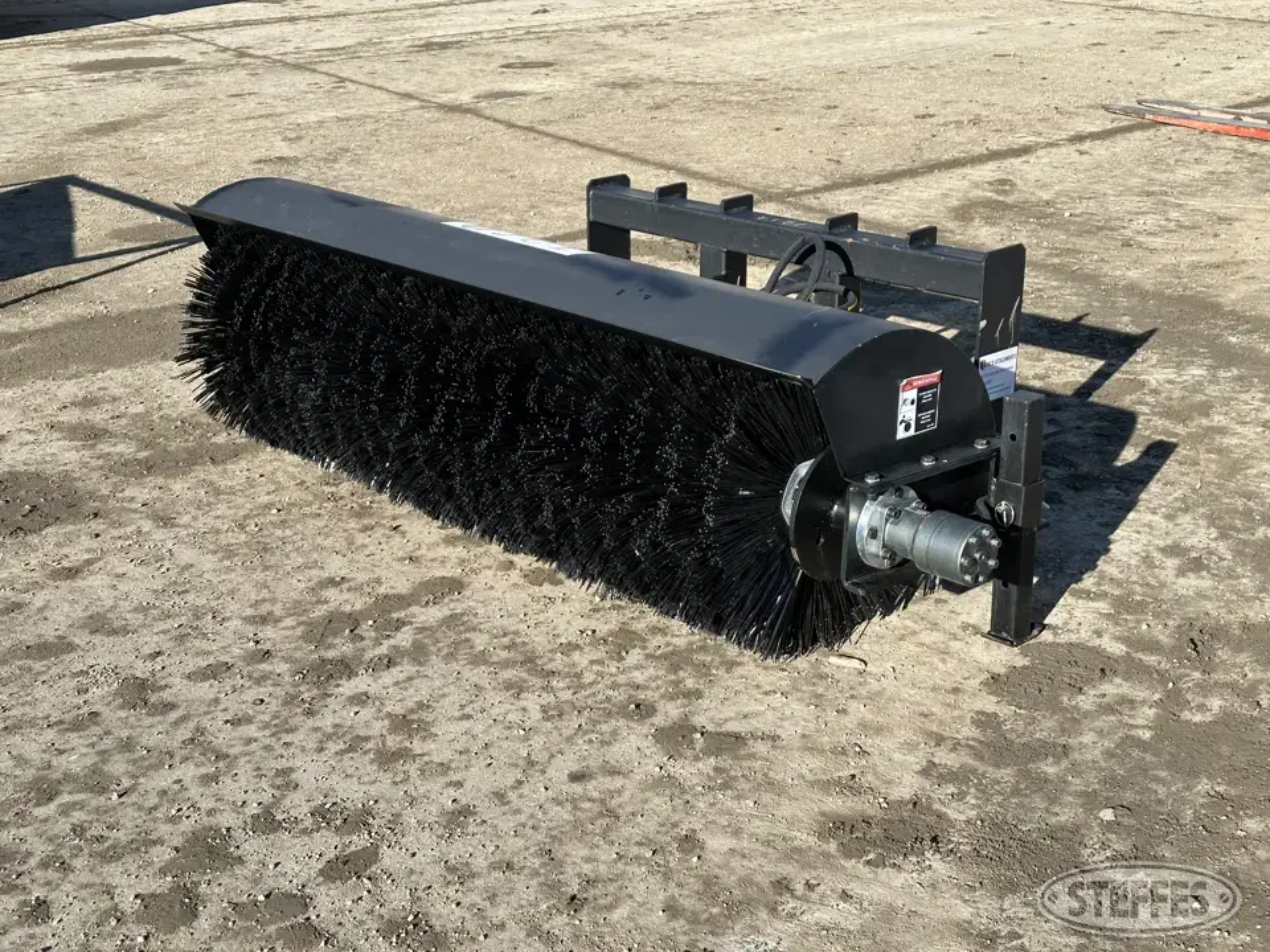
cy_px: 476
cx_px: 635
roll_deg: +2.6
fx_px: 1761
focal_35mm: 48
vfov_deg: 30.3
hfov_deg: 39.7
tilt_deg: -20.8
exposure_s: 1/2114
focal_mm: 6.86
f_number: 1.78
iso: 64
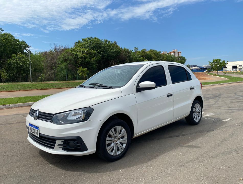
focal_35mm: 26
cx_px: 122
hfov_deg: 67.1
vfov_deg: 53.3
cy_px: 92
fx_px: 183
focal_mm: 4.25
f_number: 1.8
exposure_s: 1/4608
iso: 32
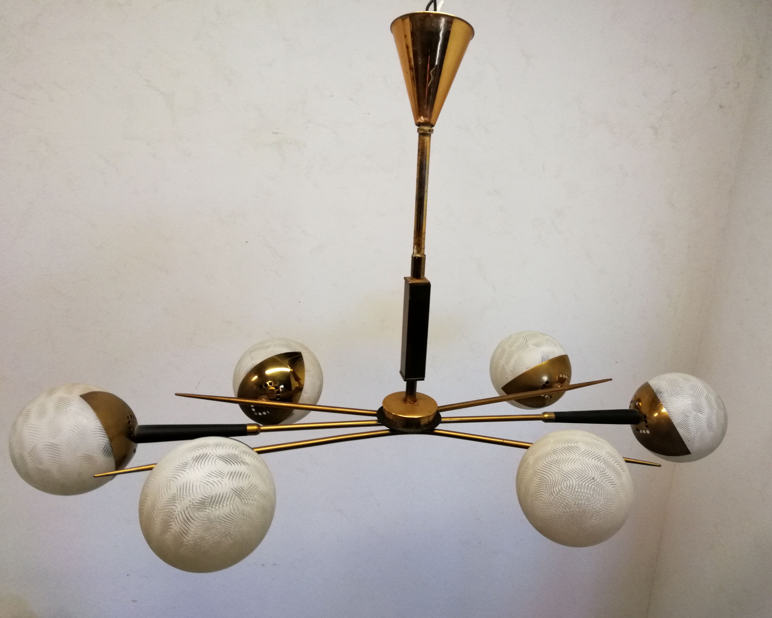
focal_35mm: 26
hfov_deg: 66.0
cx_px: 404
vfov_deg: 54.9
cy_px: 317
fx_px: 594
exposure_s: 1/50
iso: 64
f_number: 2.2
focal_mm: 2.38
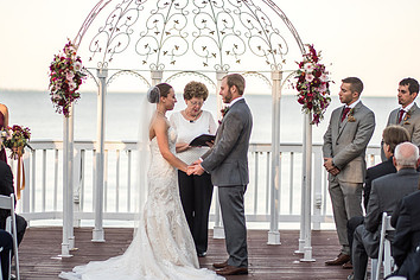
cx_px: 168
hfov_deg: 21.4
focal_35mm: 95
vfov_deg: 14.4
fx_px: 1108
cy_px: 106
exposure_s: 1/4000
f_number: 1.4
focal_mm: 58
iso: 100
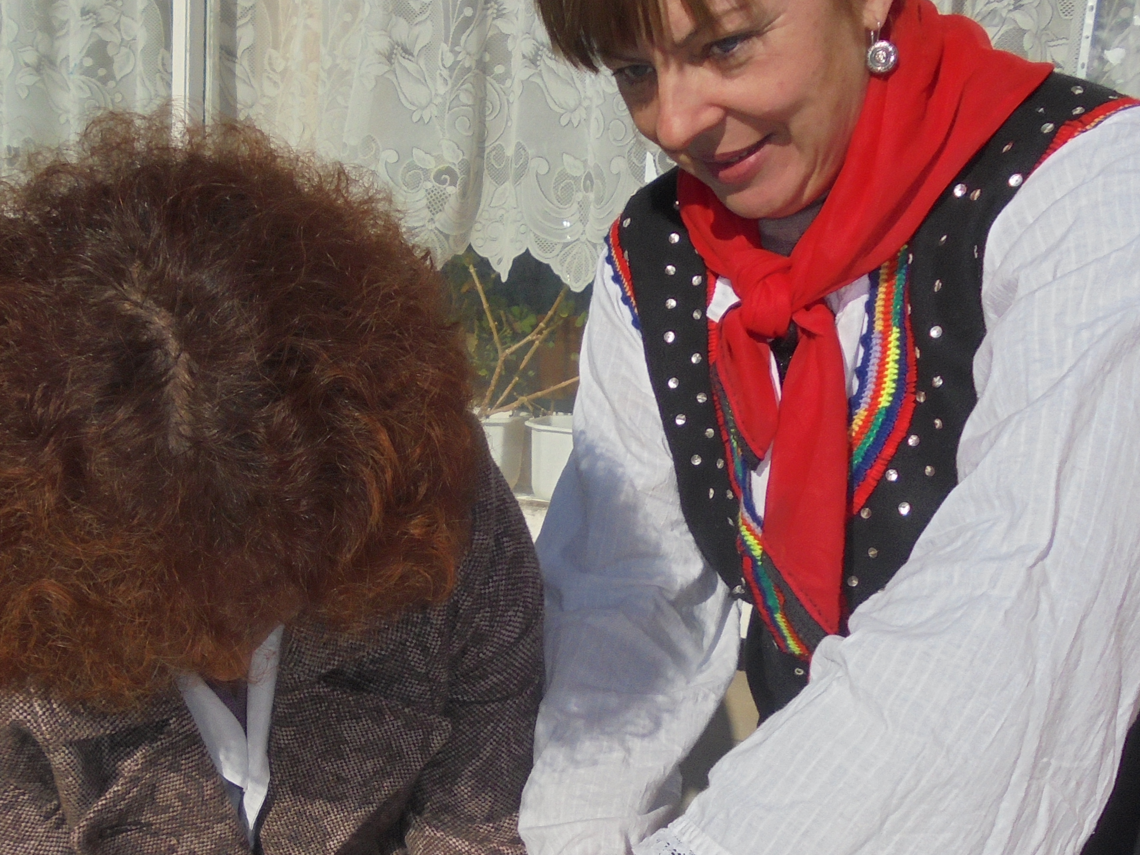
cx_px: 318
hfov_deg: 36.8
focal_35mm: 51
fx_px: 1679
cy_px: 690
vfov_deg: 27.9
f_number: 11.5
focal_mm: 4.6
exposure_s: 1/400
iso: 100
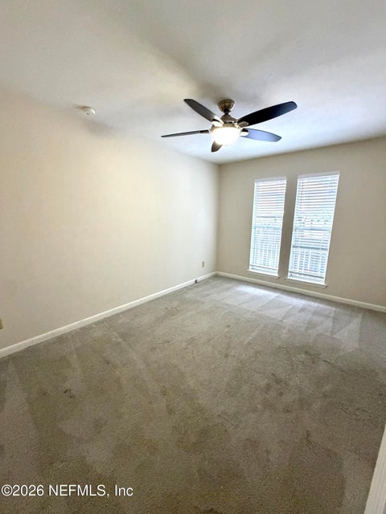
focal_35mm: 14
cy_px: 257
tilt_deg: -10.6
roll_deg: -0.3
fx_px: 208
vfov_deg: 102.1
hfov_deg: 85.7
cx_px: 193
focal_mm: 2.22
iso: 400
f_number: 2.2
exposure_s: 1/60
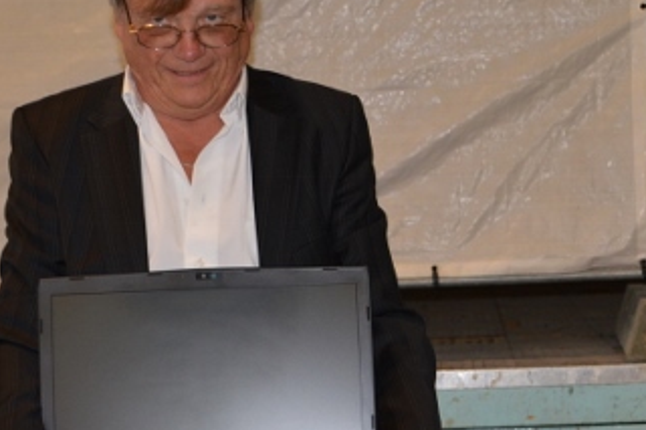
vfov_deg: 13.4
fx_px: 1829
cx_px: 367
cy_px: 293
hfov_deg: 20.0
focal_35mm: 102
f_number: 4.5
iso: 560
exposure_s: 1/60
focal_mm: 34
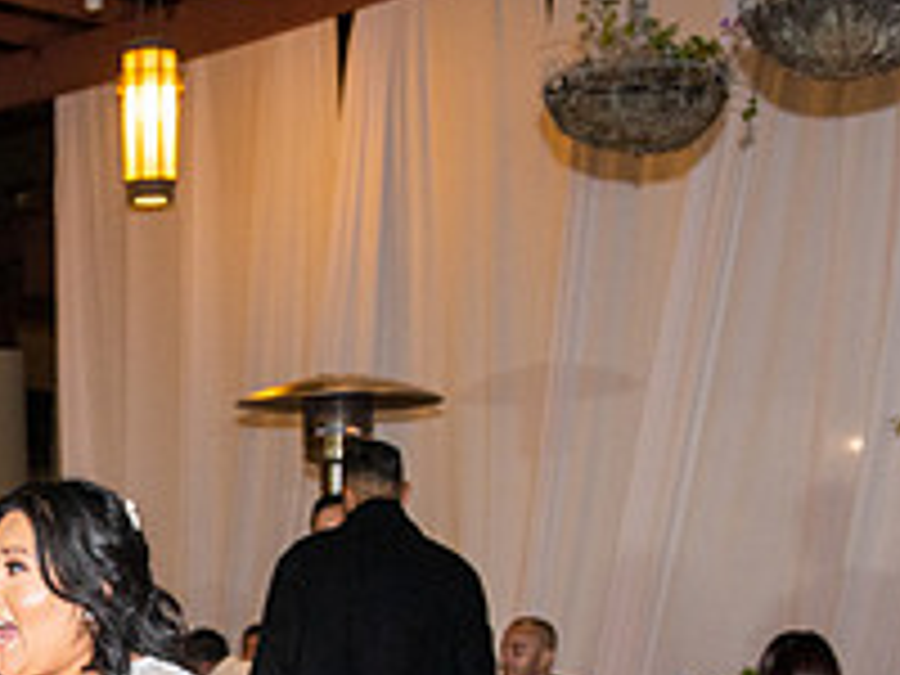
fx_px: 2106
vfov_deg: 17.4
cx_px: -112
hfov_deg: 22.6
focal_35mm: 81
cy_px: 812
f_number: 4
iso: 1600
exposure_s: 1/160
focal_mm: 29
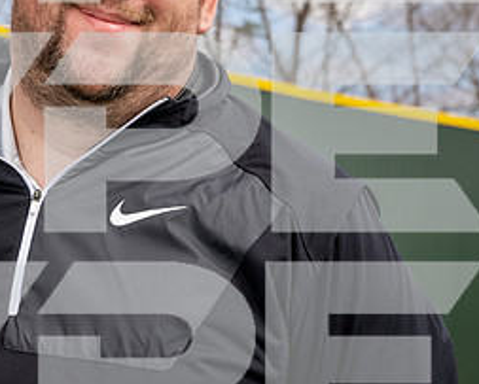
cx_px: 25
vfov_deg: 11.6
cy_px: 145
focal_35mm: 133
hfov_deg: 14.3
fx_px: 1888
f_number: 8
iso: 100
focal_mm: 60
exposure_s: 1/125
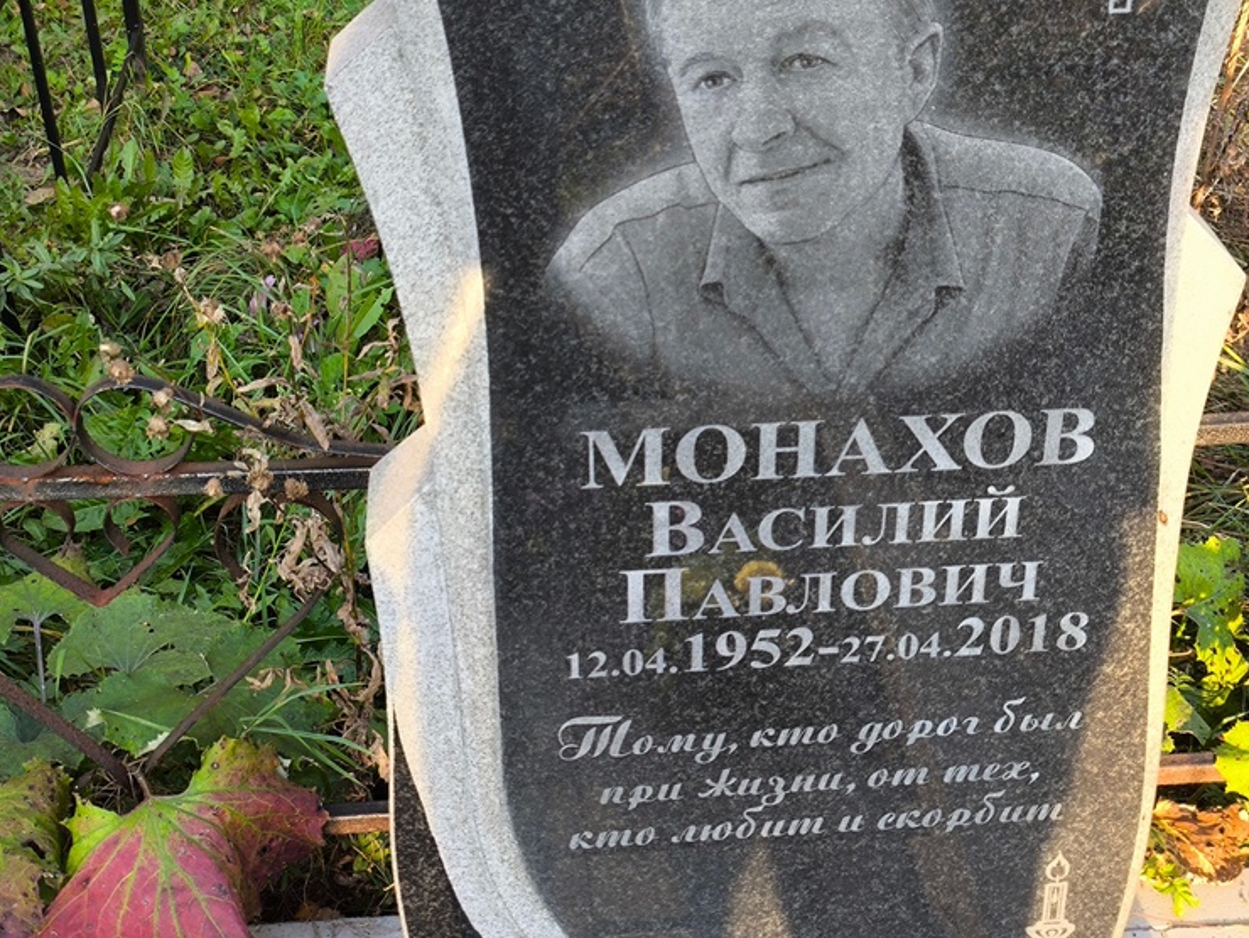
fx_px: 1950
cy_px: 435
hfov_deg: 35.5
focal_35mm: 54
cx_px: 664
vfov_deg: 27.1
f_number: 1.7
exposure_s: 1/120
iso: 64
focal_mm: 4.71
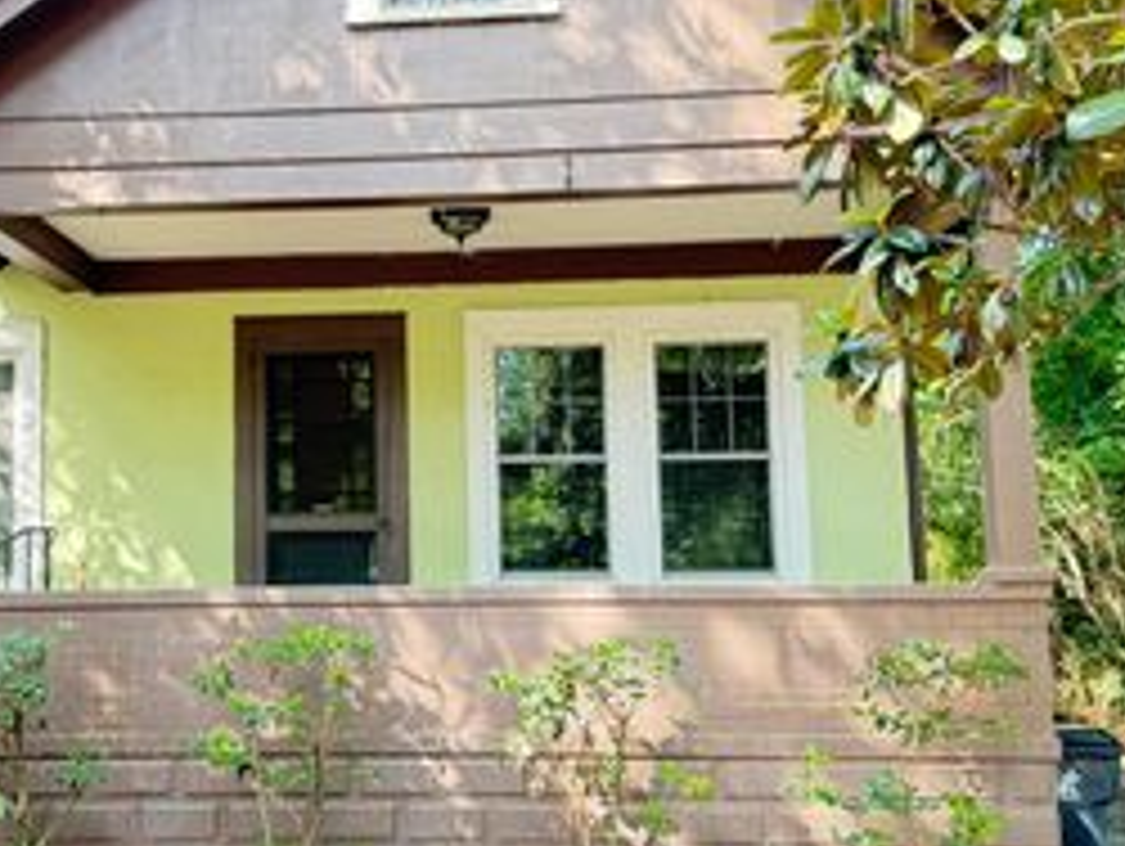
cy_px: 403
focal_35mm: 48
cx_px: 346
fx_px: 1561
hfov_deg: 39.0
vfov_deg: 30.3
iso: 200
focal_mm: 6.76
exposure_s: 1/93
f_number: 1.78
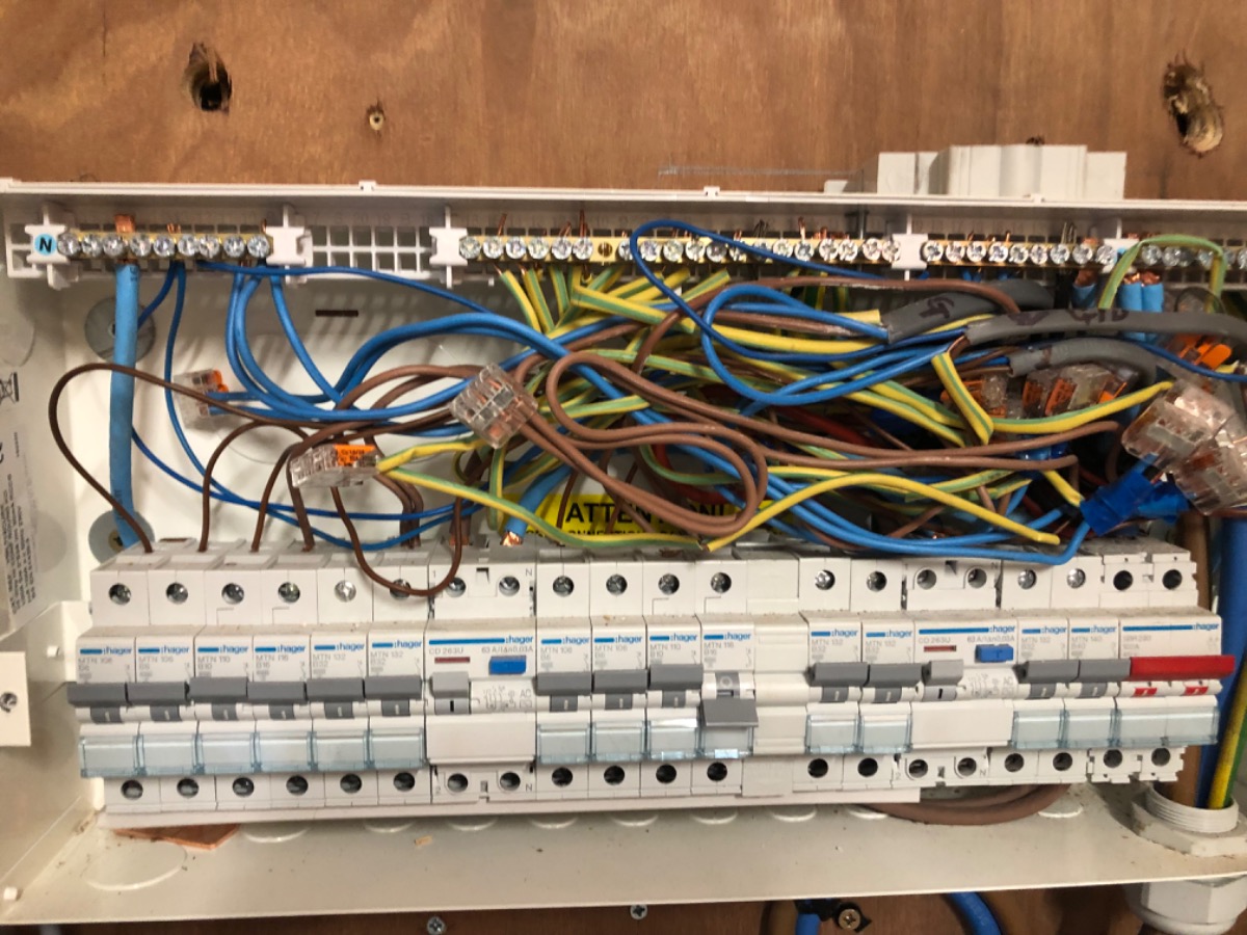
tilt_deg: -7.5
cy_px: 468
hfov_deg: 63.4
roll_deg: -0.5
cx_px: 624
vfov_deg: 49.7
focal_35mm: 28
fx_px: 1009
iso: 100
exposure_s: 1/14
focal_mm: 3.99
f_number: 1.8
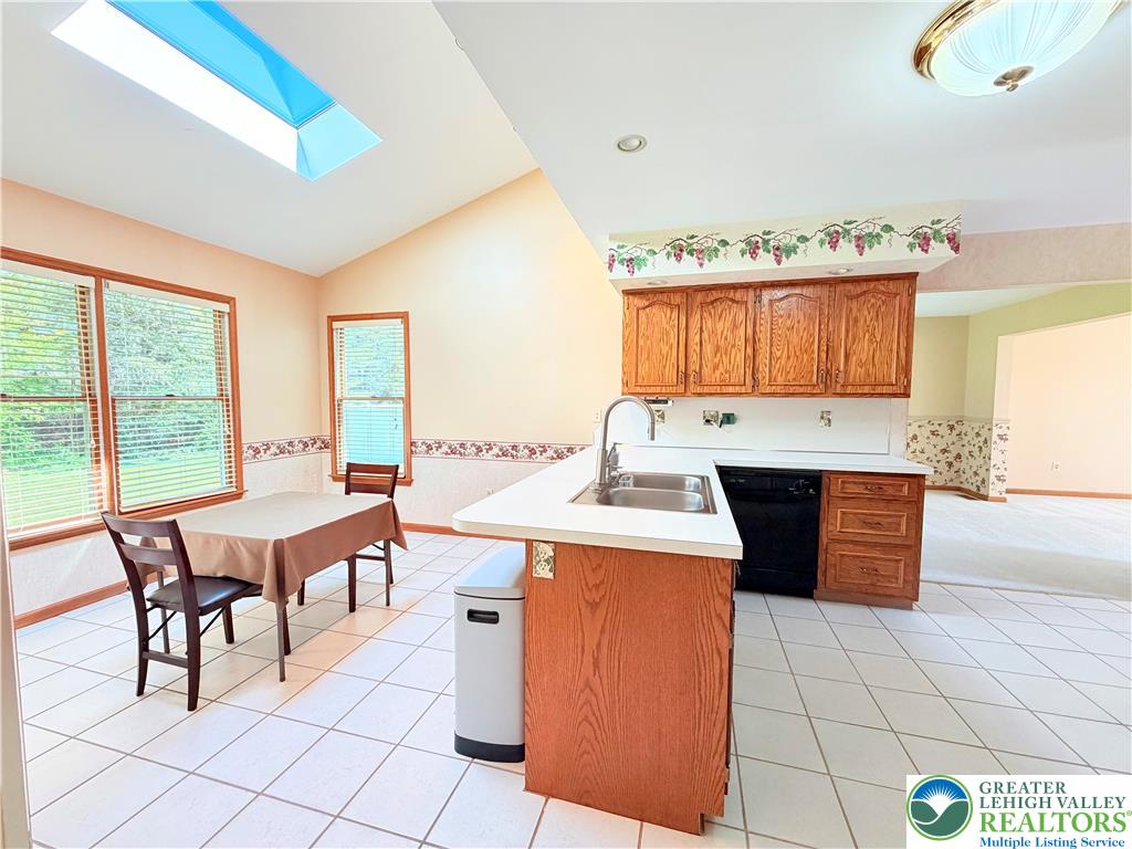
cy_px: 424
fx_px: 458
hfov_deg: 102.1
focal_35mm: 14
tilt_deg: -2.9
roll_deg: +0.0
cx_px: 566
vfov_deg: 85.7
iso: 250
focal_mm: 2.22
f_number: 2.2
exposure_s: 1/120
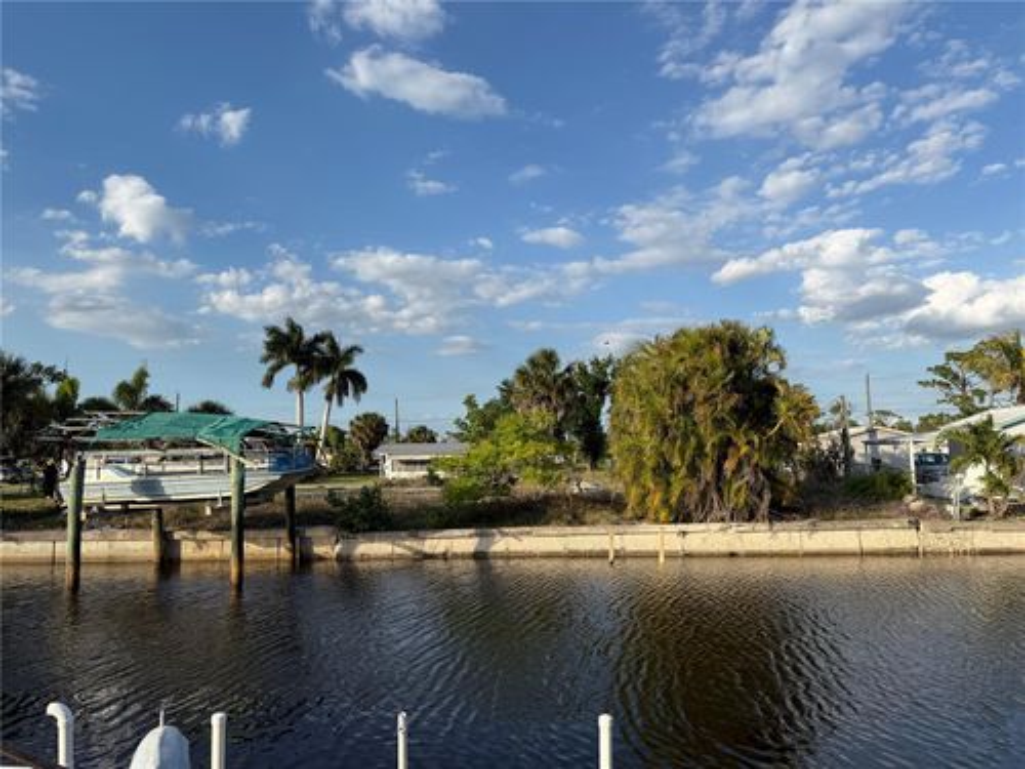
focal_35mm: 24
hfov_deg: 71.6
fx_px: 711
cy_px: 384
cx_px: 512
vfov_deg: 56.8
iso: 80
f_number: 1.78
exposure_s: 1/3759
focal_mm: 6.76
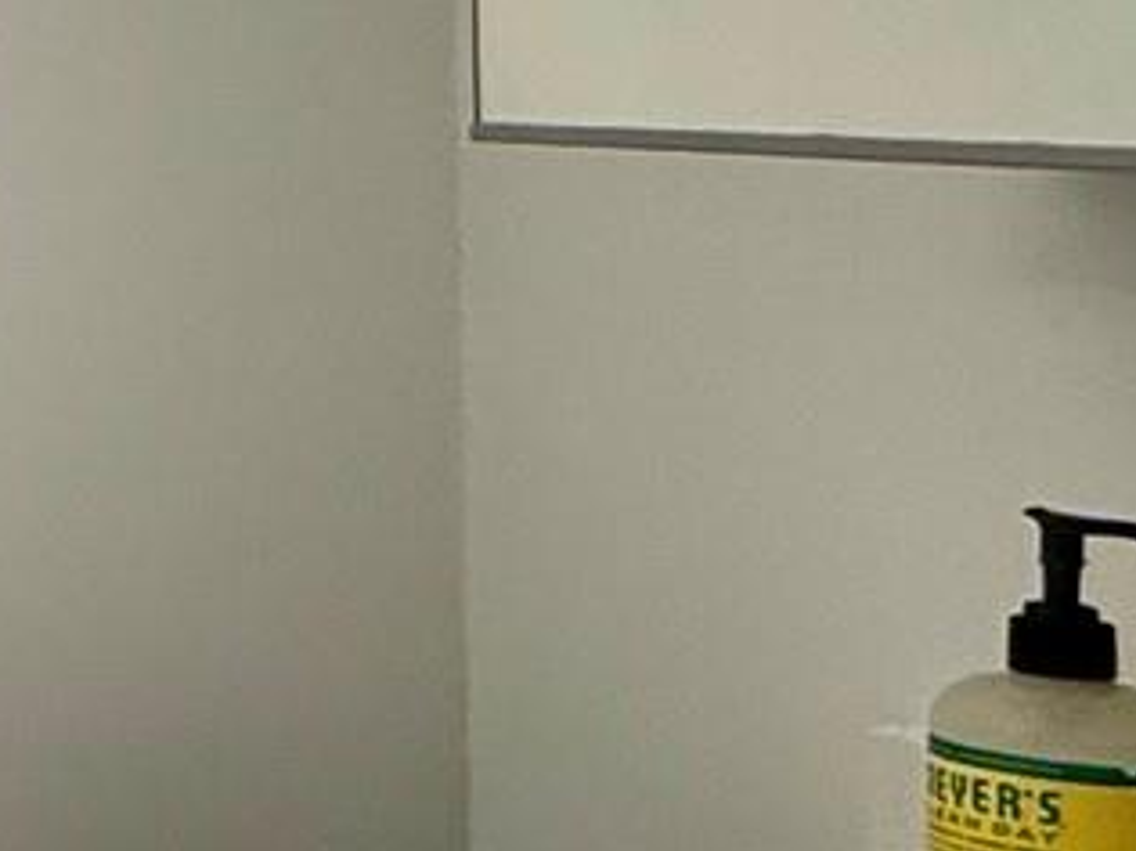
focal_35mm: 91
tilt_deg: +0.7
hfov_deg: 13.8
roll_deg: +0.8
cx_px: -1720
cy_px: 50
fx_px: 2985
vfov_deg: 16.0
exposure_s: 1/120
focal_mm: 2.22
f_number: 2.2
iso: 64
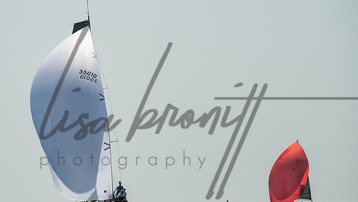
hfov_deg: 8.1
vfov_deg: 4.6
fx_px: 2516
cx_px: 128
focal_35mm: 265
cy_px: 103
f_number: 6.3
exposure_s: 1/1600
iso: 320
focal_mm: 160
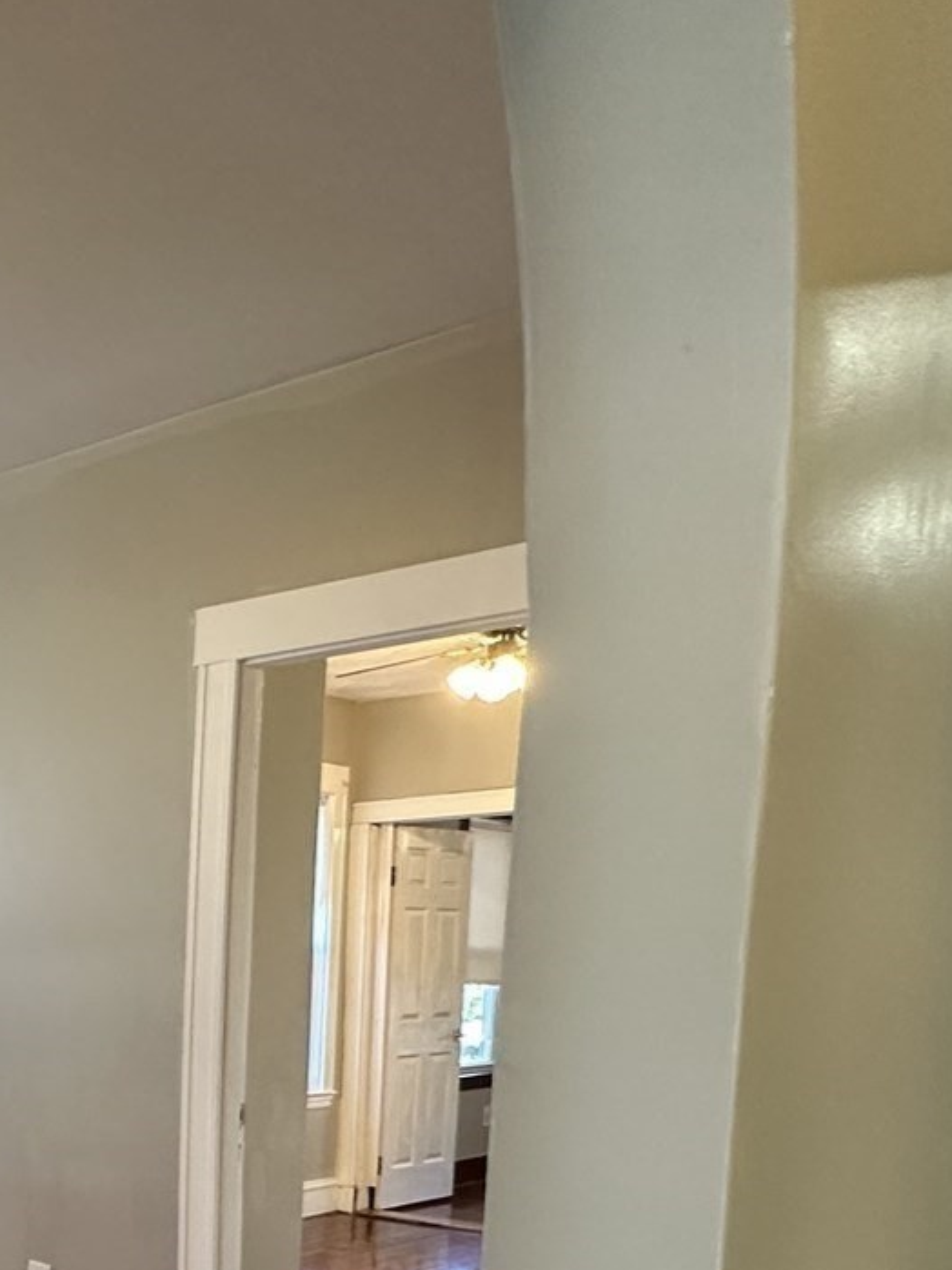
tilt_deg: -8.2
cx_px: -220
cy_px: 1181
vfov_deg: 41.5
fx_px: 1504
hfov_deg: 29.6
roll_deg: +0.4
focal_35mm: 41
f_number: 2.2
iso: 250
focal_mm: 2.22
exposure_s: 1/60
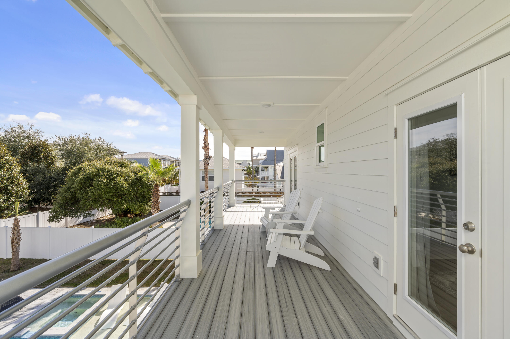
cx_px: 255
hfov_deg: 104.3
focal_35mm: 14
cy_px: 170
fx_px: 198
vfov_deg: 81.1
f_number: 9
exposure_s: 1/200
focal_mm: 14
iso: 125
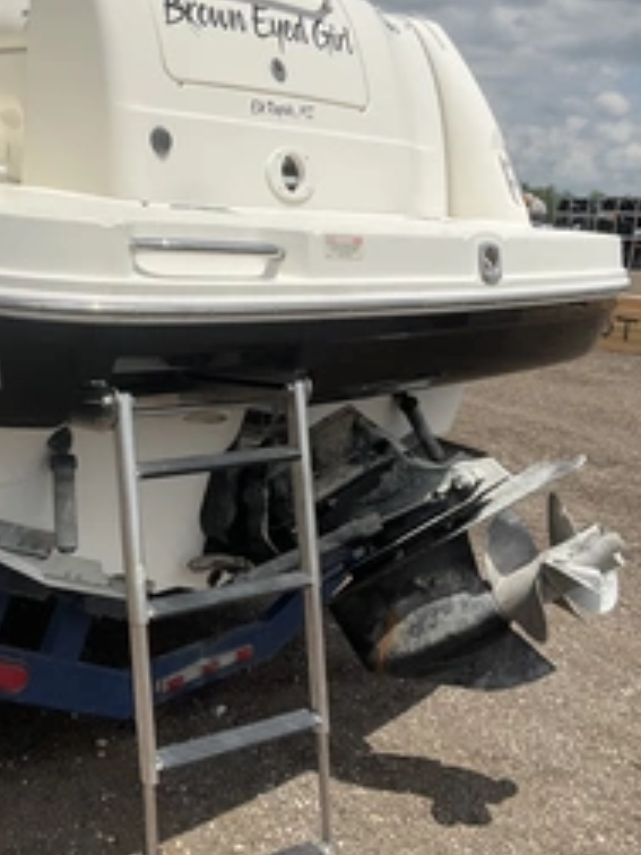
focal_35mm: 46
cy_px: 468
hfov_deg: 31.3
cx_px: 231
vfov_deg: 41.2
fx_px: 1136
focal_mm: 3
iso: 25
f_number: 1.8
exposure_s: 1/2801
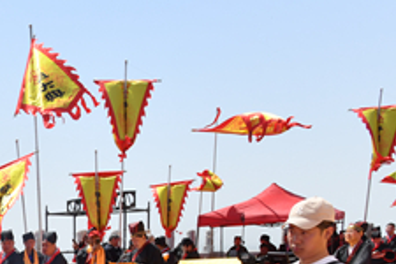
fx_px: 781
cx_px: -197
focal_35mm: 71
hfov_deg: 23.1
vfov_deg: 17.3
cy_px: 393
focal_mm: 20
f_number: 8
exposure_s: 1/250
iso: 125
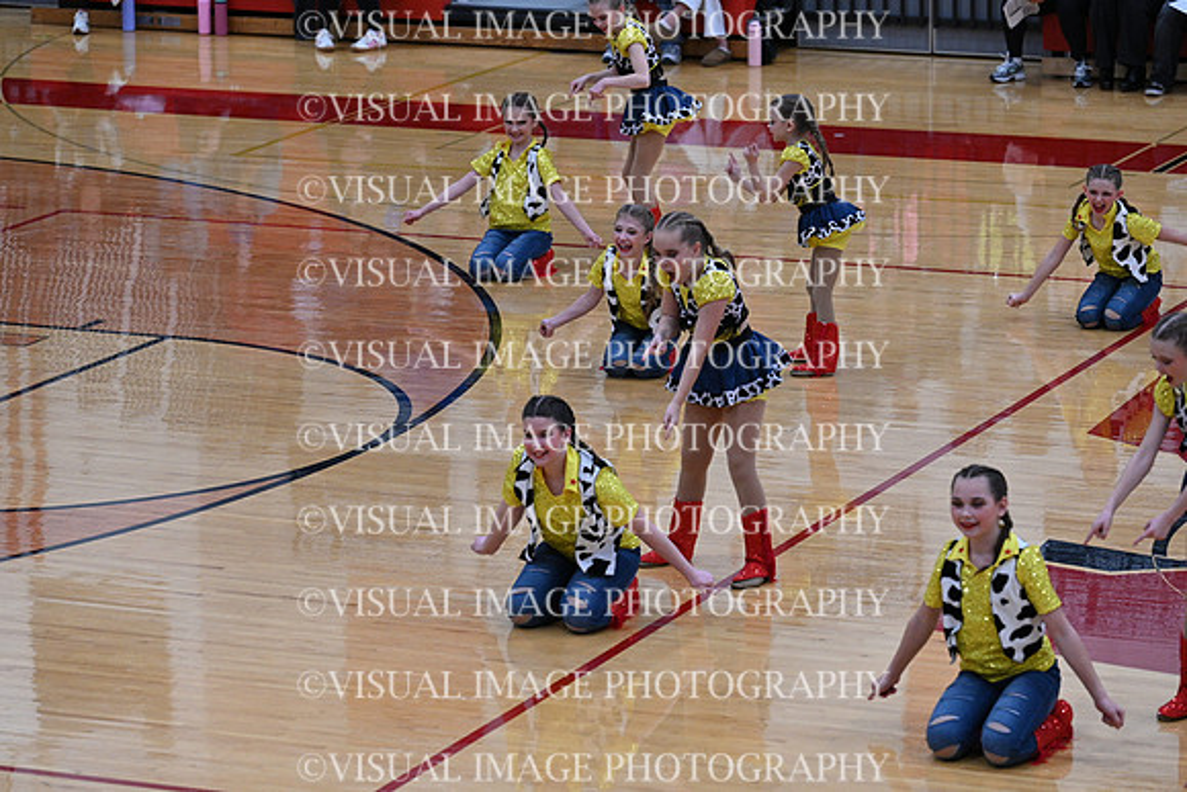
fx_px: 4782
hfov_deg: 14.2
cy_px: 396
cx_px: 594
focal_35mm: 145
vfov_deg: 9.5
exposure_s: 1/400
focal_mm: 145
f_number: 4
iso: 4000
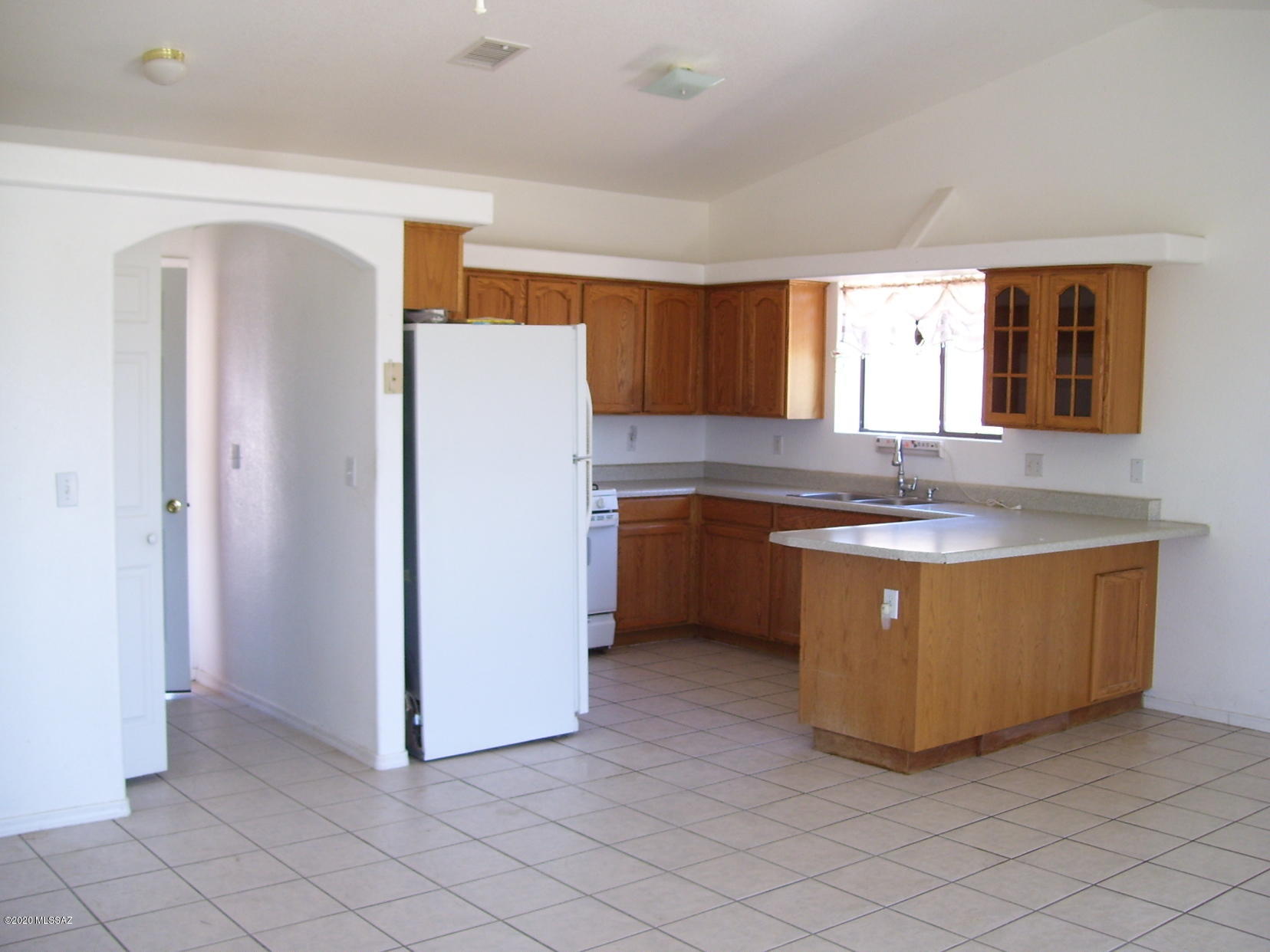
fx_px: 1321
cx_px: 635
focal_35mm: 36
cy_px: 476
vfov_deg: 39.7
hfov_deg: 51.4
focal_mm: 6
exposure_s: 1/30
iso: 80
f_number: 2.7
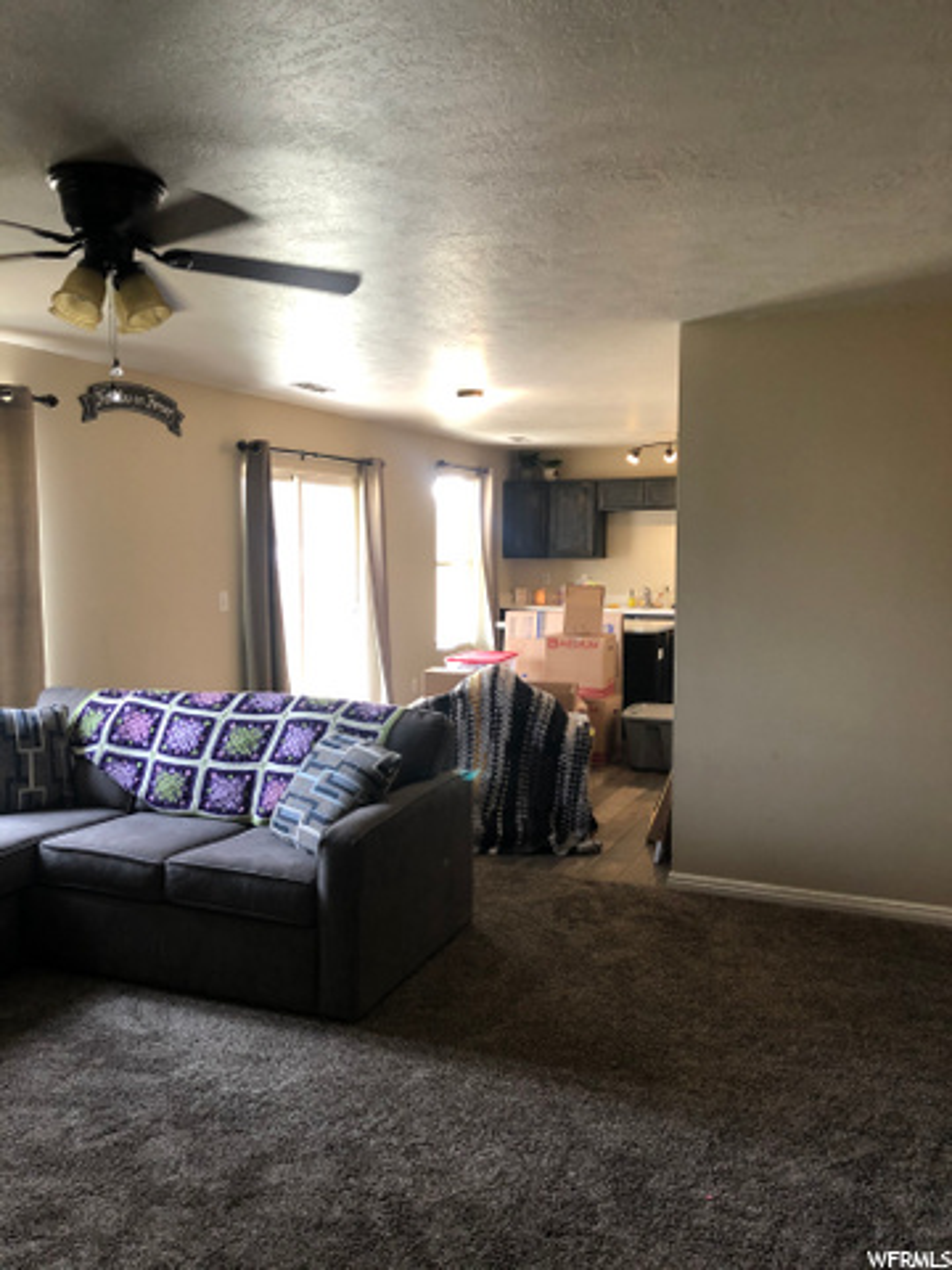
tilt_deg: -4.0
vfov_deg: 63.4
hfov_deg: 49.7
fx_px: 1027
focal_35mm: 28
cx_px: 476
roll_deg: +0.9
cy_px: 635
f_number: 1.8
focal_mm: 4
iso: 40
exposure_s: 1/15
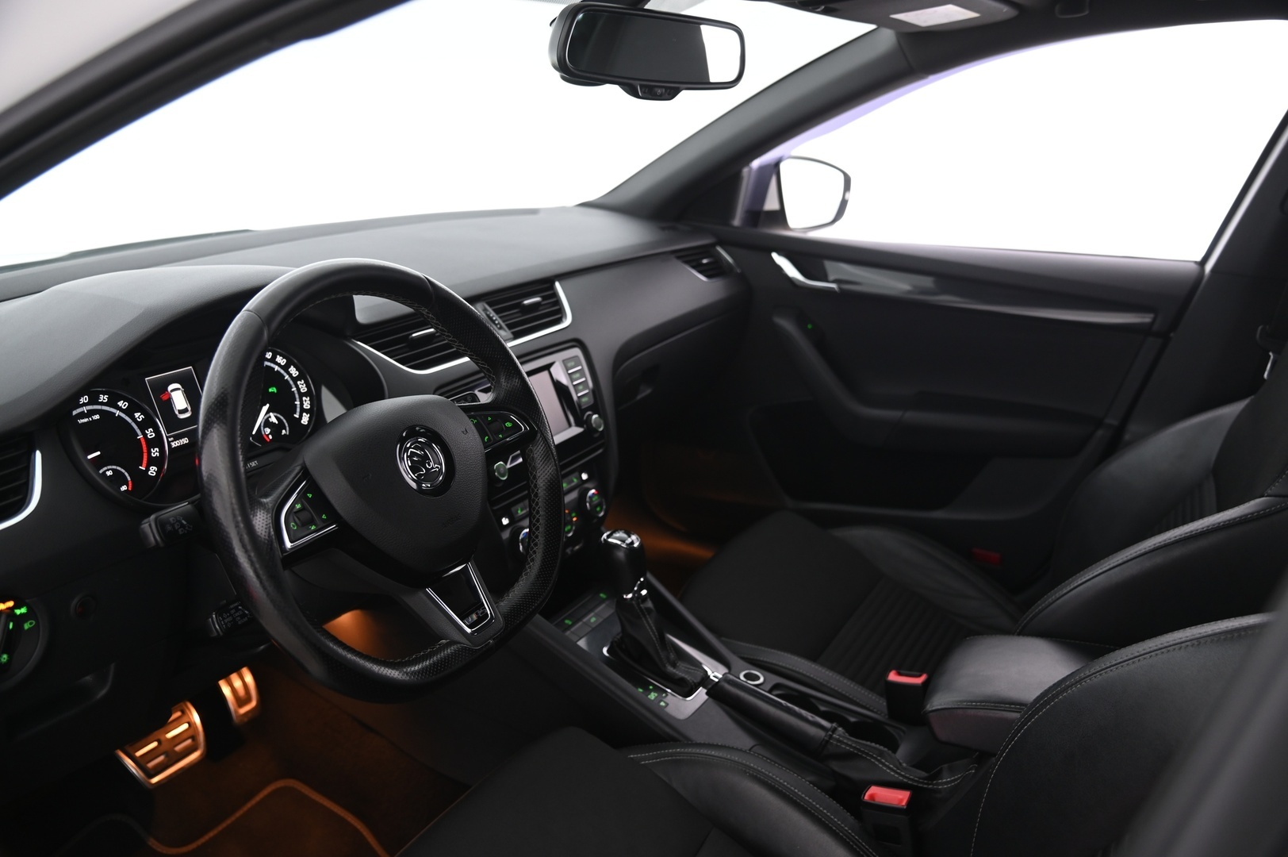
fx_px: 1072
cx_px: 644
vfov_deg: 43.5
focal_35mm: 30
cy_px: 428
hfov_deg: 62.0
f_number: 4
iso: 1000
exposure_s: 1/10
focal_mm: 30
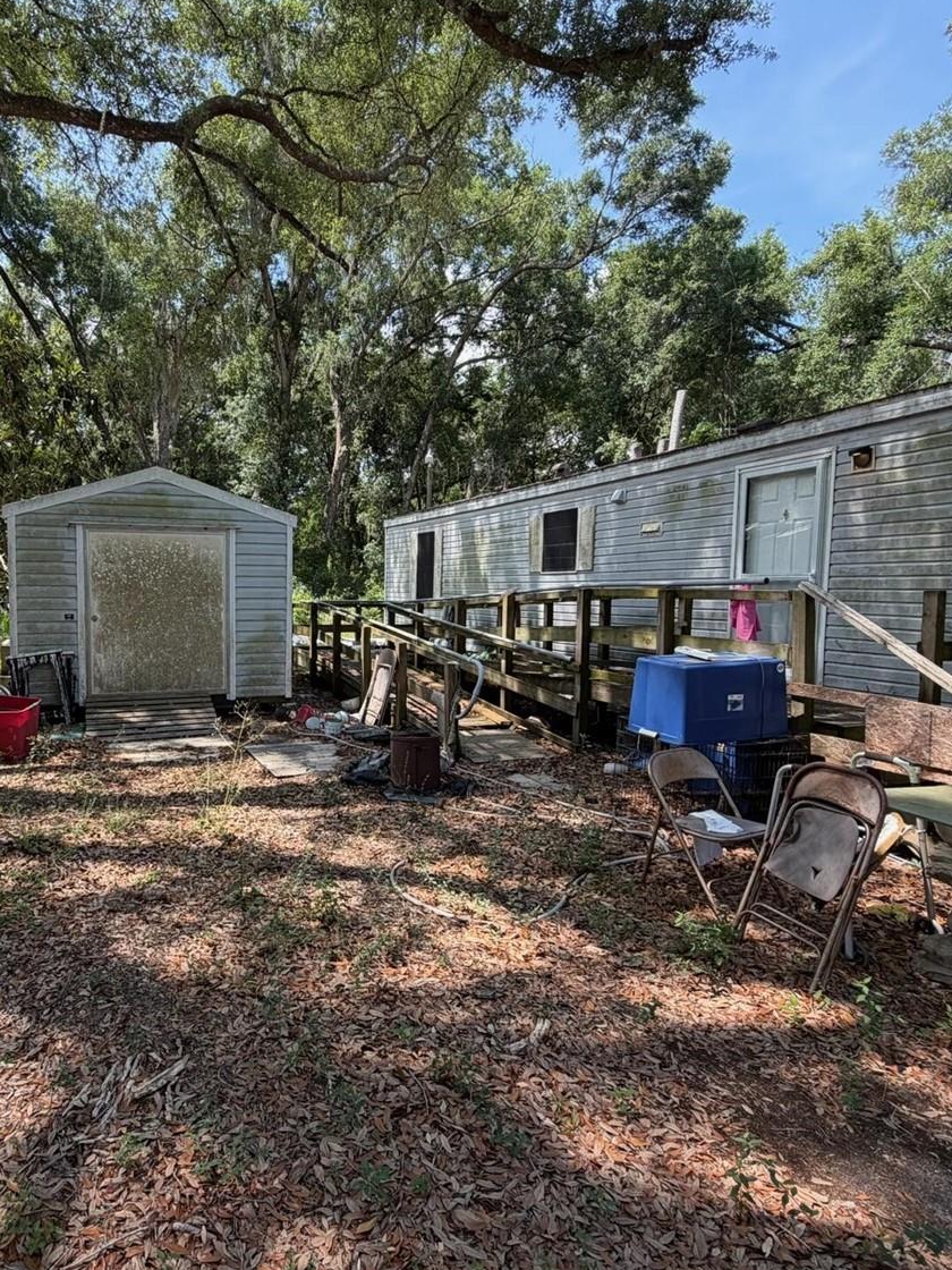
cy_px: 638
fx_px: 733
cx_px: 325
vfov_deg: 81.7
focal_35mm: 20
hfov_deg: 64.4
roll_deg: -1.3
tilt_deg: -4.2
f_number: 2.2
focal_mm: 2.22
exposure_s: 1/319
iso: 50
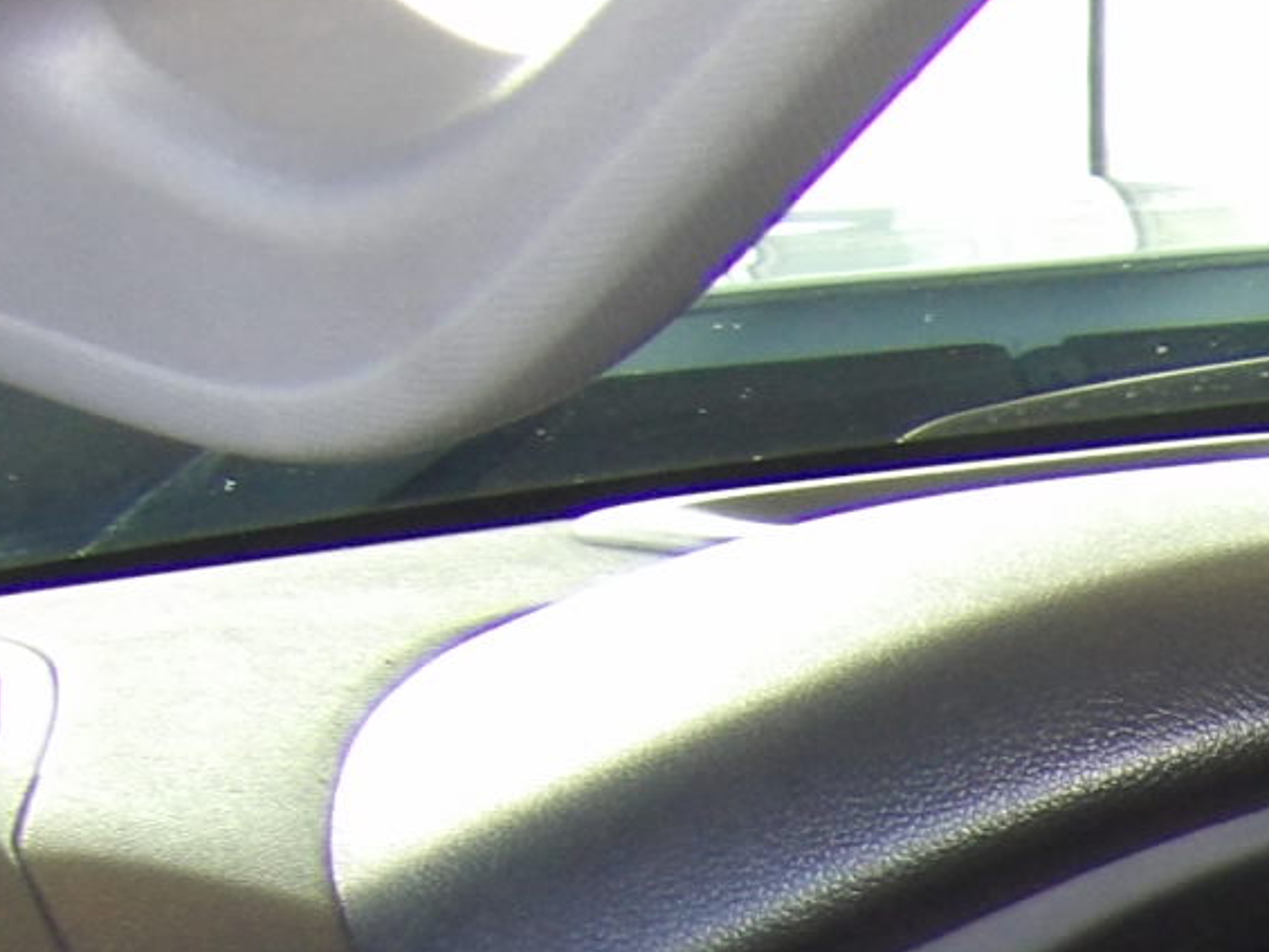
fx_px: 7737
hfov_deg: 8.7
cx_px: 2812
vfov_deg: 6.8
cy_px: 1969
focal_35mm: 211
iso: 200
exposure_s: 1/31
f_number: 3.8
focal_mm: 8.2
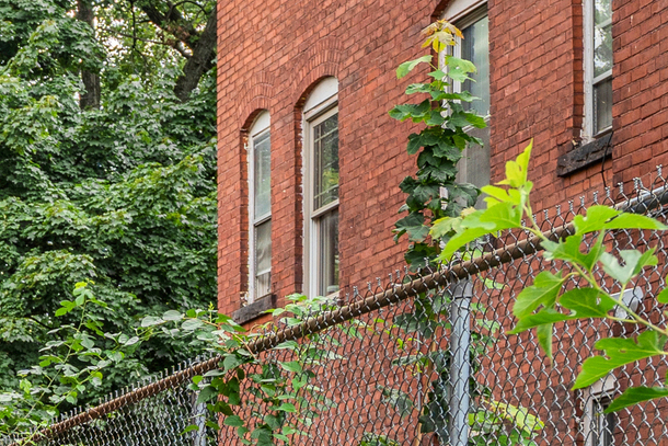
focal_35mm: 146
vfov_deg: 9.2
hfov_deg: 11.6
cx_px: -935
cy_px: 576
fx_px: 2710
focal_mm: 29
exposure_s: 1/125
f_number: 5.6
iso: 100
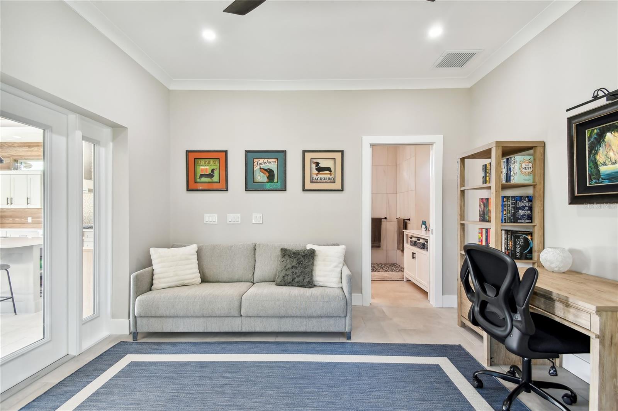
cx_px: 309
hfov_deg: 100.4
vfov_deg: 77.3
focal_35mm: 15
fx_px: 257
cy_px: 206
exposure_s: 1/20
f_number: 7.1
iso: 100
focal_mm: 10
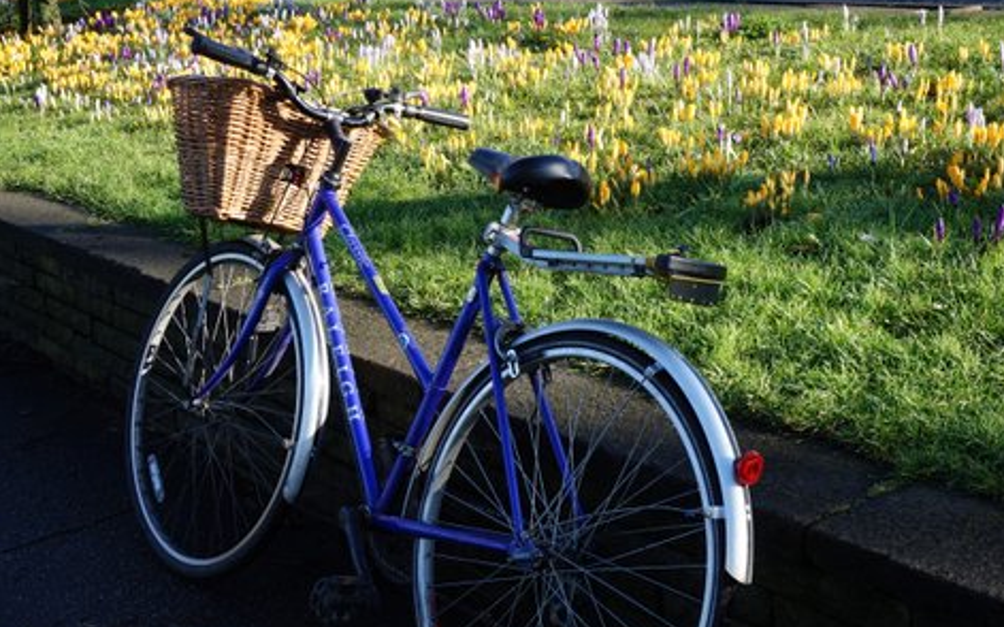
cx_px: 509
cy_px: 308
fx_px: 1491
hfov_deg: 37.2
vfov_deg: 23.7
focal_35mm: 55
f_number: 11
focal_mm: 35
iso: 200
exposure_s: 1/60
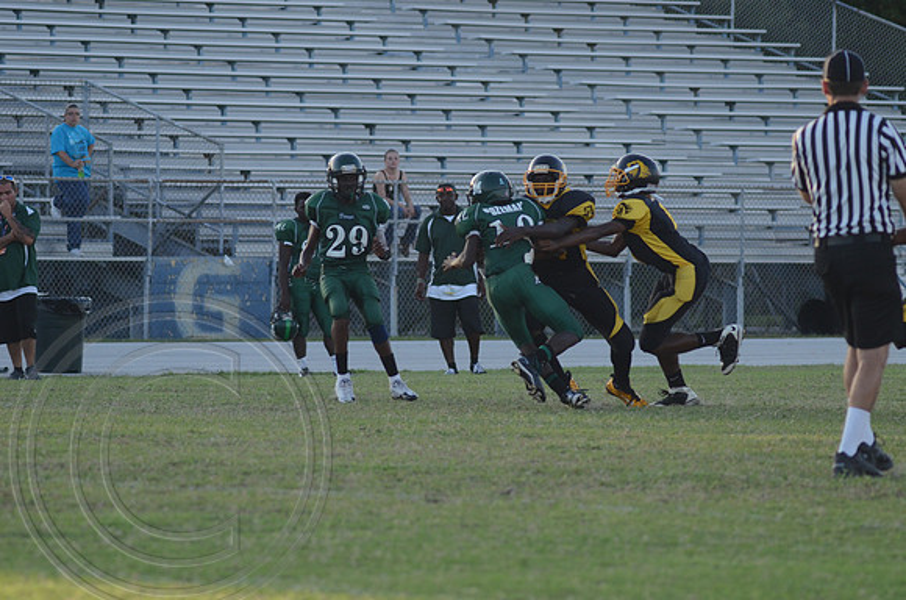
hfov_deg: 6.9
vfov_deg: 4.6
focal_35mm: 300
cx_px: 453
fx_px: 7533
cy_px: 300
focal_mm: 200
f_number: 5.6
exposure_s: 1/800
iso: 800
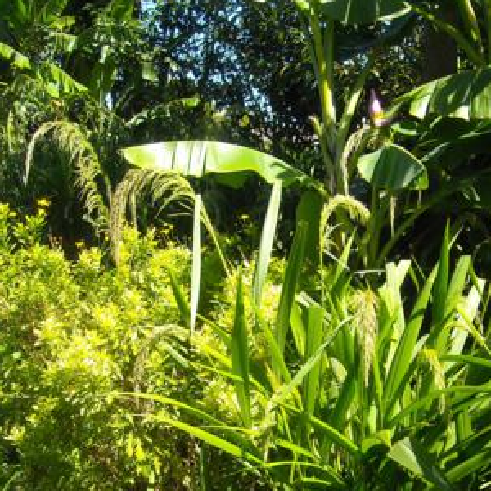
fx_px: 1059
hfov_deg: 26.1
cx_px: 259
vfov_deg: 25.7
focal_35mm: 66
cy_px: 388
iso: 64
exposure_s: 1/323
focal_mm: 5.7
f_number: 2.8
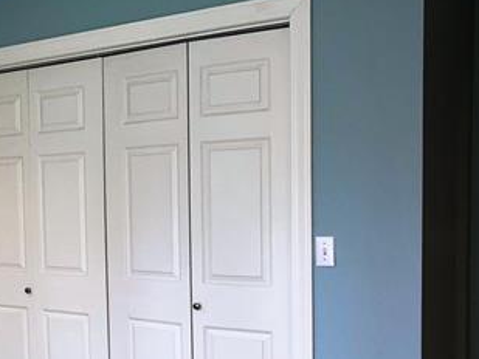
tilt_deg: -3.9
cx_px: -11
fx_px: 803
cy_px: 255
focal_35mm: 58
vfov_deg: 25.0
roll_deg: +0.5
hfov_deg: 30.6
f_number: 1.8
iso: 40
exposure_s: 1/20
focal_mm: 3.99
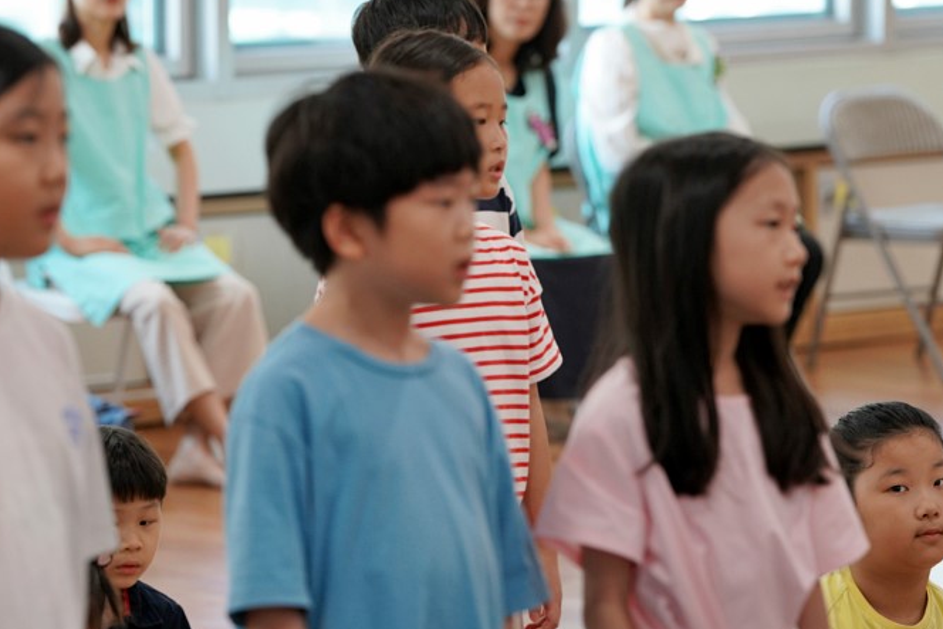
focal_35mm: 183
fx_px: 4794
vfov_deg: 7.5
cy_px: 292
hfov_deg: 11.2
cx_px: 308
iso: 1250
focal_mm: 135
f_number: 4
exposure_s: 1/160
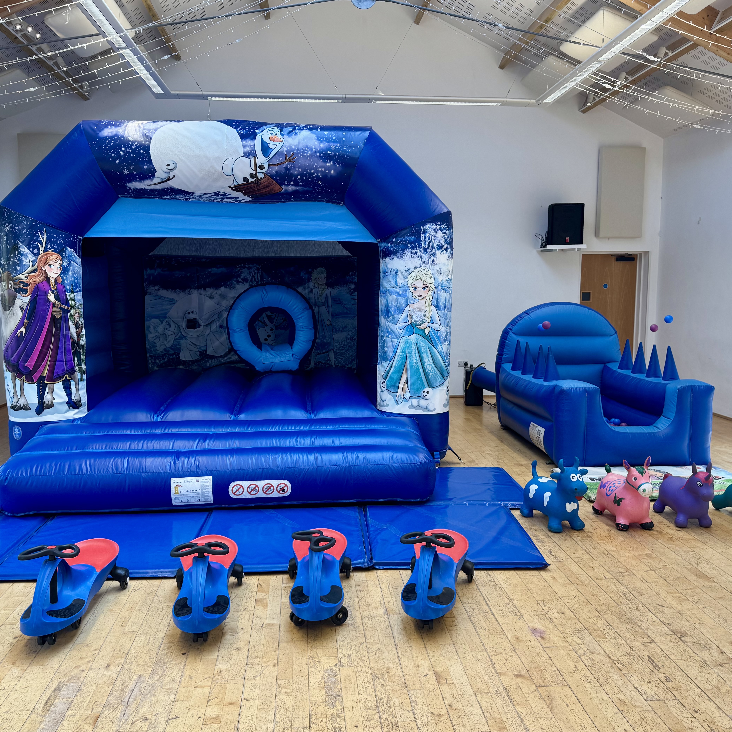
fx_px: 694
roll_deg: +0.1
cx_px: 364
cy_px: 364
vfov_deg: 55.6
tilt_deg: -6.3
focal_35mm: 29
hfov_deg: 55.6
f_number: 1.78
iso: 80
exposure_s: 1/100
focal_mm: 6.76
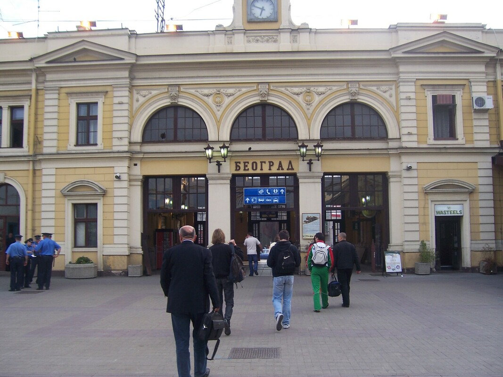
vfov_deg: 39.6
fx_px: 523
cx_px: 252
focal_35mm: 36
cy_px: 188
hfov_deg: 51.4
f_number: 2.8
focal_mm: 6.2
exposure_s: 1/250
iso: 80
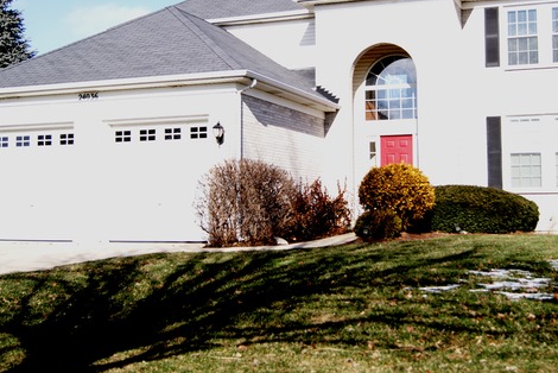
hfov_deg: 40.3
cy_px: 143
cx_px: 304
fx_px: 760
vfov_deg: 27.5
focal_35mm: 49
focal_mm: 24
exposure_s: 1/320
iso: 100
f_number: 11
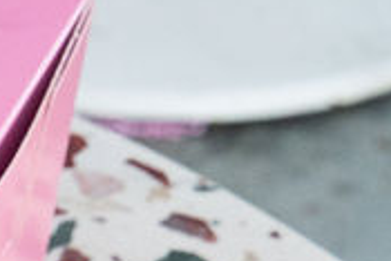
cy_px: 715
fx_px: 4196
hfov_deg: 5.1
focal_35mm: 386
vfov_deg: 3.5
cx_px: -713
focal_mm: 44
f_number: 8
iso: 800
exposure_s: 1/200
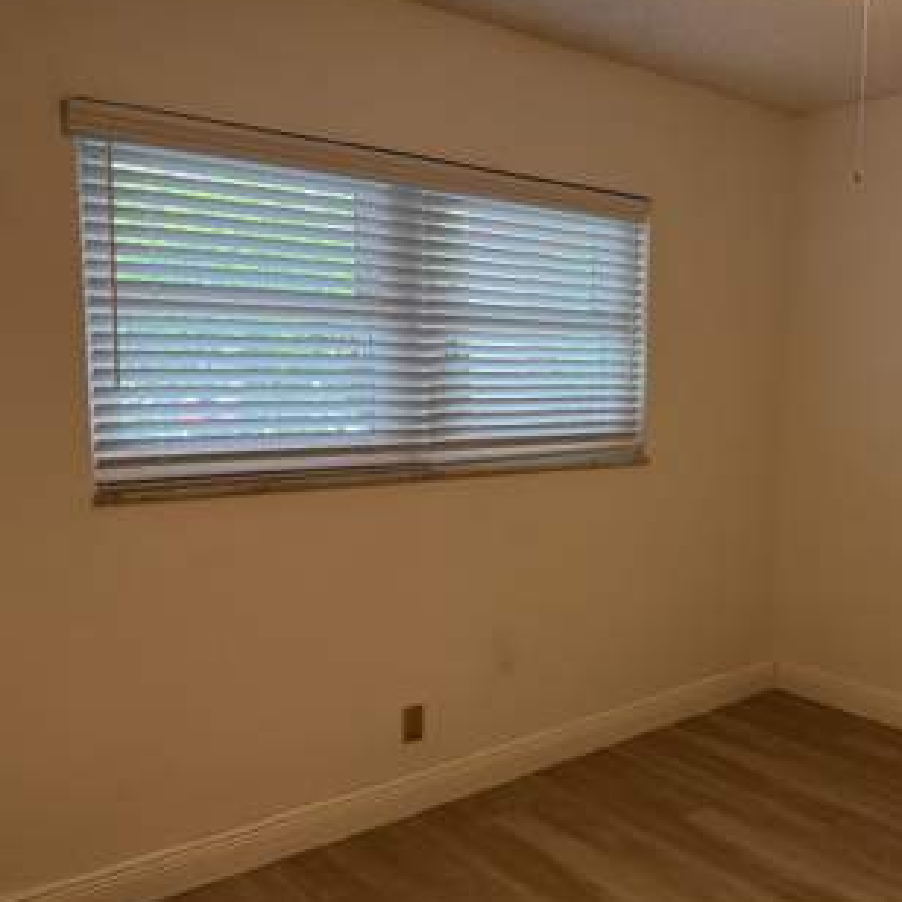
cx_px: 679
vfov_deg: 49.7
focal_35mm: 33
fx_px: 973
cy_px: 485
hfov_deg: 47.8
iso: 250
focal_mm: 6.76
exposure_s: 1/60
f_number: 1.78
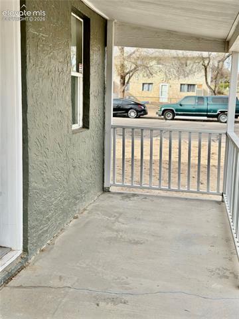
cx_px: 120
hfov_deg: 30.3
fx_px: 442
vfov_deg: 39.7
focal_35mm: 48
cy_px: 160
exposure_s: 1/1721
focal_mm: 6.86
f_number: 1.78
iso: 80
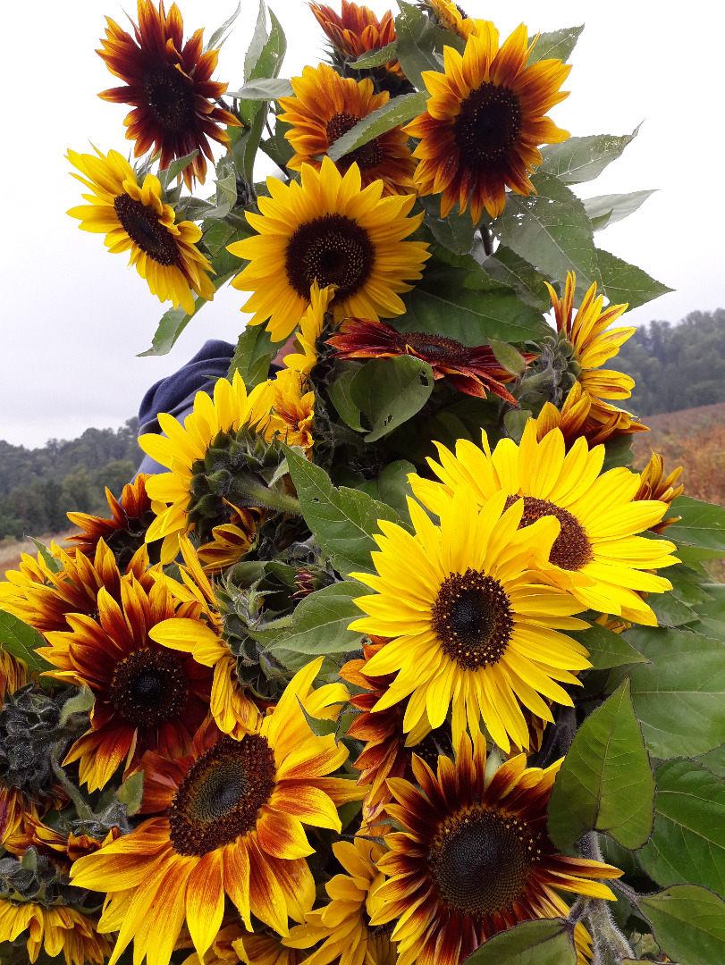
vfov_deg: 65.3
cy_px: 482
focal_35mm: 27
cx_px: 362
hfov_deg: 51.4
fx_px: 753
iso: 40
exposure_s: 1/265
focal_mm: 3.6
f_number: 1.9
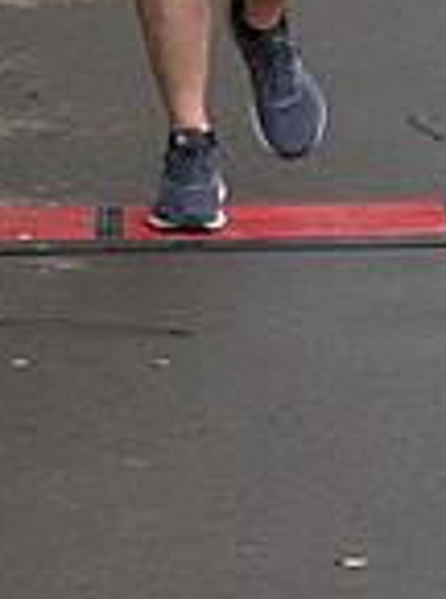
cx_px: 192
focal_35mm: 314
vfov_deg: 6.2
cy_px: -318
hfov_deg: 4.7
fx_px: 5418
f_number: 5.6
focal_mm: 70
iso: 6400
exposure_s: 1/1250
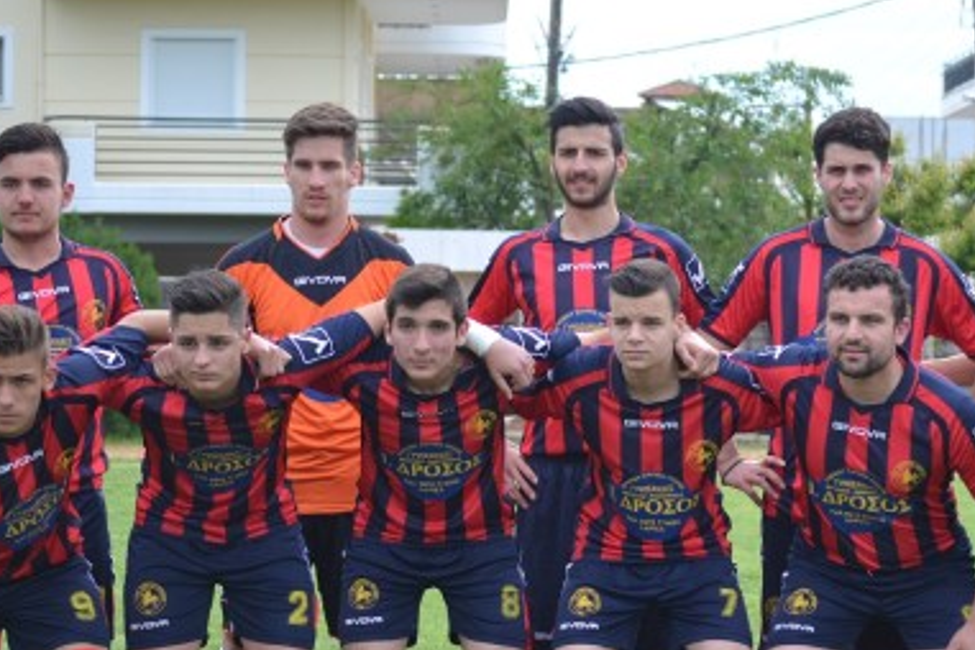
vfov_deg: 8.5
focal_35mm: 161
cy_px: 458
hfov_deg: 12.8
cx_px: 560
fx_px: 4360
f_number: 4.2
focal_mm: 62
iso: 400
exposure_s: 1/800
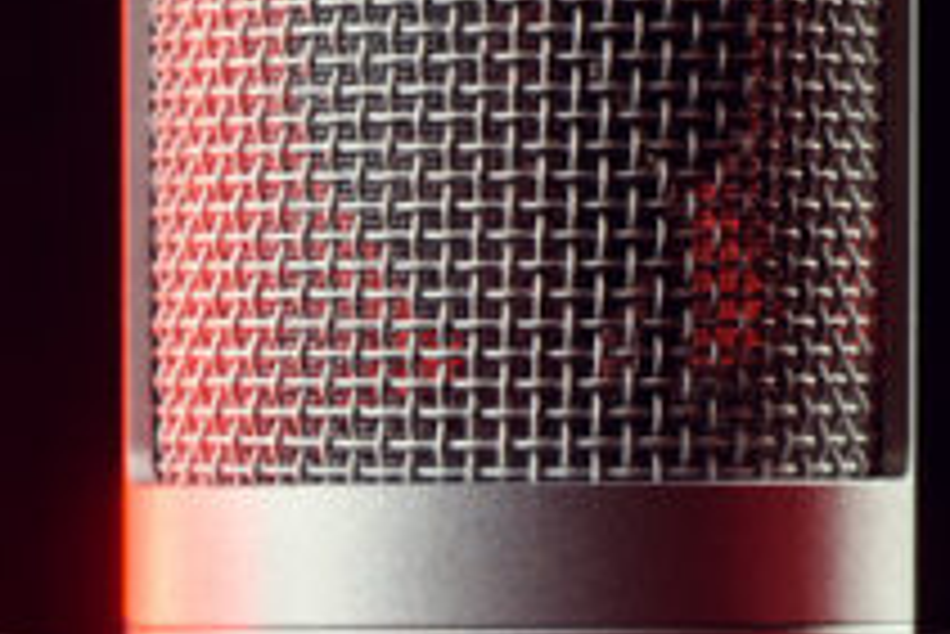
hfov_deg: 6.9
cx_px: -725
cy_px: 857
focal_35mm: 291
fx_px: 7684
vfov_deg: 4.7
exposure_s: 1/200
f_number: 8
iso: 64
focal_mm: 60
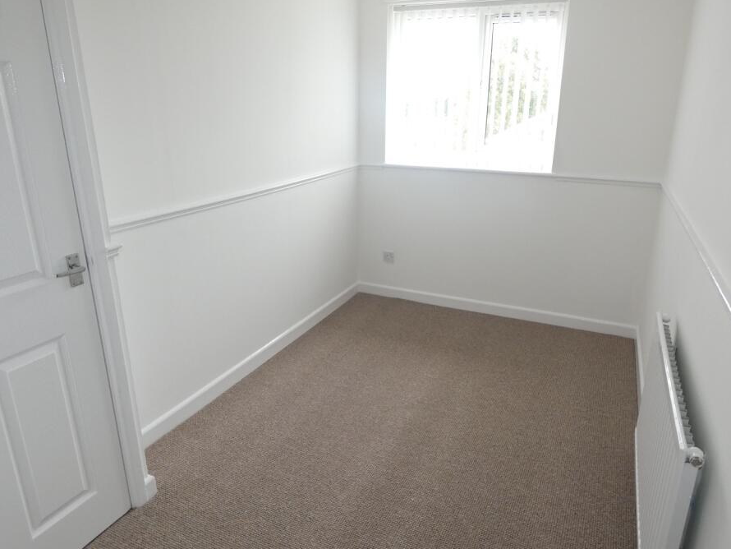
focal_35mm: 23
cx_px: 380
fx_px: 486
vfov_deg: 58.9
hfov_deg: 73.9
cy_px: 273
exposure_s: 1/60
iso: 160
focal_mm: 3.6
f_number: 2.8
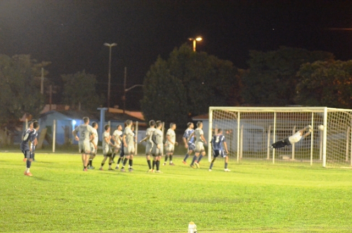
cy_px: 116
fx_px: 1537
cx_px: 176
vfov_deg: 8.7
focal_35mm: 158
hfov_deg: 13.1
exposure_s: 1/100
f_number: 4.2
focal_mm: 105
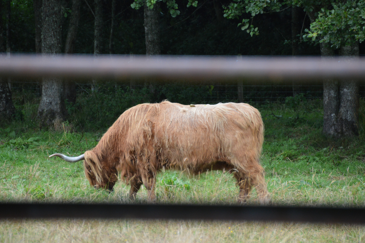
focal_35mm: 301
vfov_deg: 4.6
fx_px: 3049
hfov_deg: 6.9
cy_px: 121
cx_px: 182
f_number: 5.6
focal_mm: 200
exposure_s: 1/500
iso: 1000
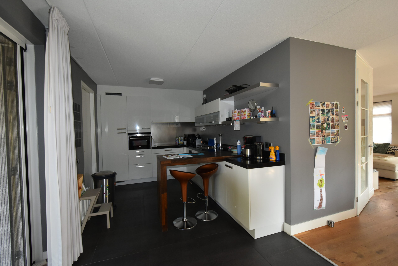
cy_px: 133
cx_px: 199
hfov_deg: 100.4
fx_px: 166
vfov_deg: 77.4
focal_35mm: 15
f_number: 5
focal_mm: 10
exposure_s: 1/100
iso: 800
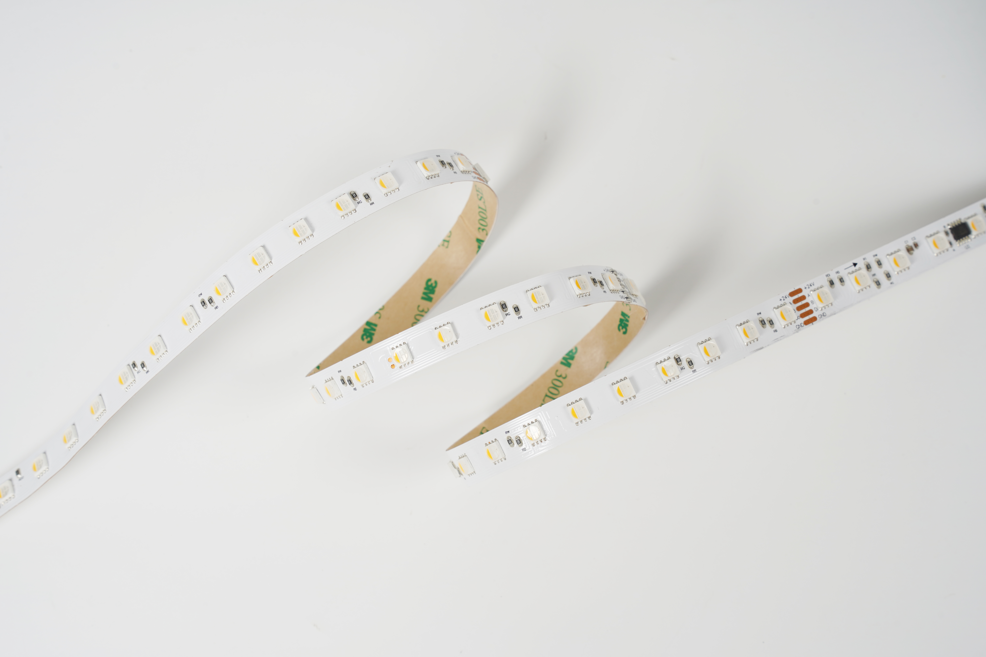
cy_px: 328
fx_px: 2410
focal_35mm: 88
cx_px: 493
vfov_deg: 15.5
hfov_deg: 23.1
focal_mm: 88
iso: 100
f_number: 14
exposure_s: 1/125
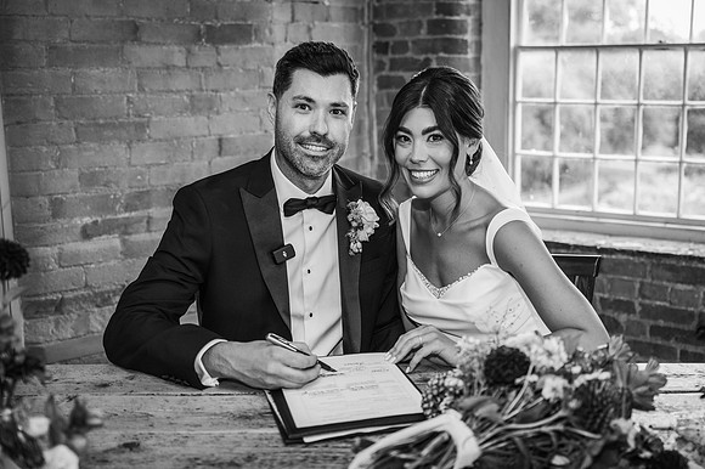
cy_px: 222
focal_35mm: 44
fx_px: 862
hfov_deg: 44.5
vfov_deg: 30.4
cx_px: 371
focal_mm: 41
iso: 720
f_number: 2.8
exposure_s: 1/200
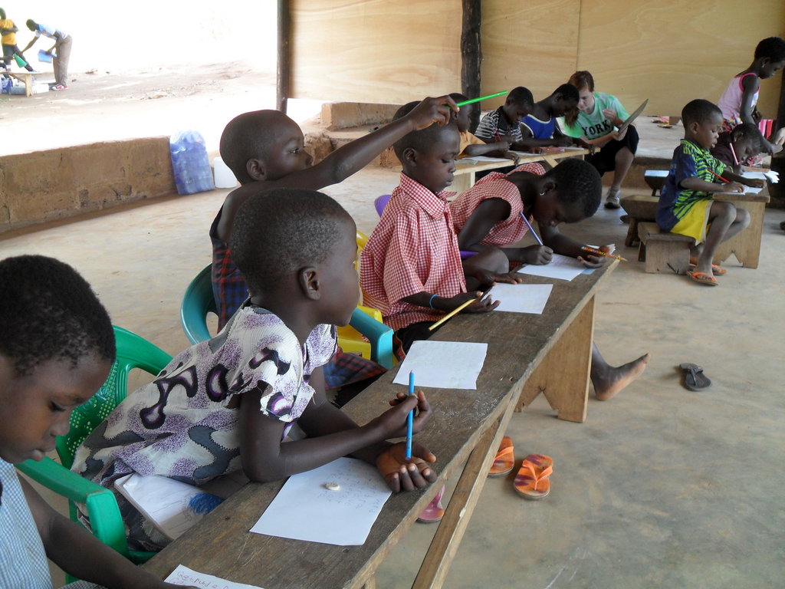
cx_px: 392
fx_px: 794
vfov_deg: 40.7
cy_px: 294
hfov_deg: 52.6
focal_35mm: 35
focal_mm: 6.2
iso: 100
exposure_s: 1/90
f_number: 2.8
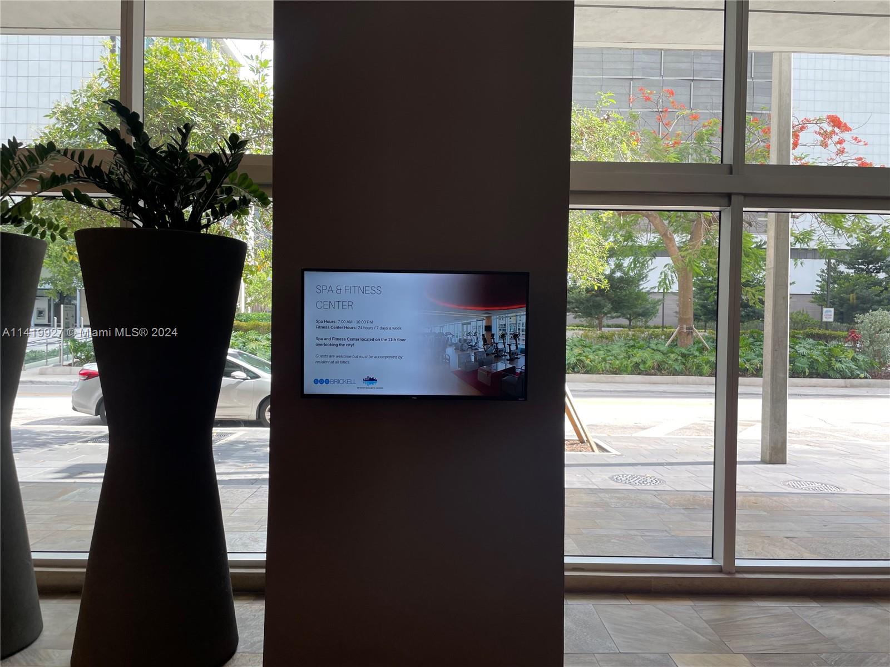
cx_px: 445
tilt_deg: -2.3
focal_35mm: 26
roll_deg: -0.8
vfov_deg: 53.1
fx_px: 668
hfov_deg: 67.3
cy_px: 334
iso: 32
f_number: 1.6
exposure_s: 1/220
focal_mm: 4.2
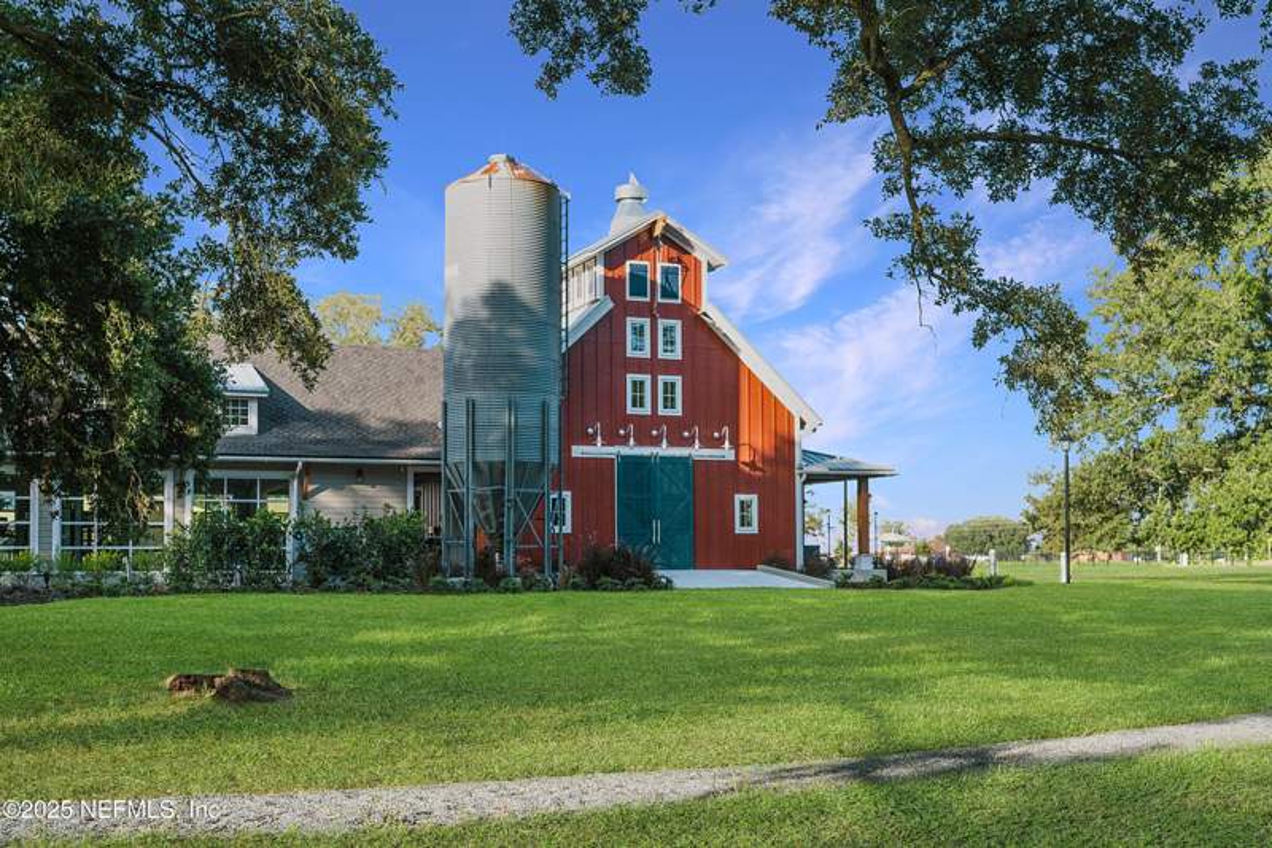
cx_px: 636
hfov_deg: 47.4
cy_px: 424
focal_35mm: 41
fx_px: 1448
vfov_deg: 32.6
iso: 200
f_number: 7.1
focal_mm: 41
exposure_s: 1/200
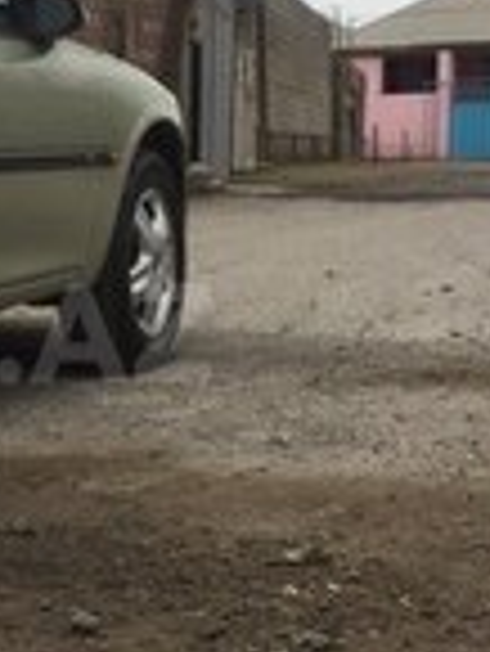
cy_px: 333
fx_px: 1866
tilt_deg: -9.7
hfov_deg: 14.4
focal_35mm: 99
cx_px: -135
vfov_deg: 19.8
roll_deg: +2.9
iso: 32
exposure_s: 1/1580
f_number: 2.2
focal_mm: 4.15
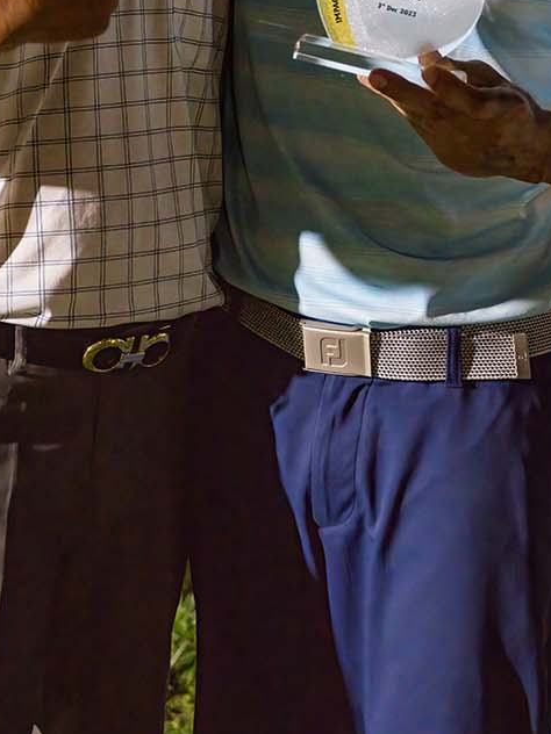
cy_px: 62
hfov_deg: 13.0
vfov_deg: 17.0
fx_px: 2419
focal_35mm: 114
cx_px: 250
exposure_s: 1/250
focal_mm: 52
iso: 25600
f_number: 4.5
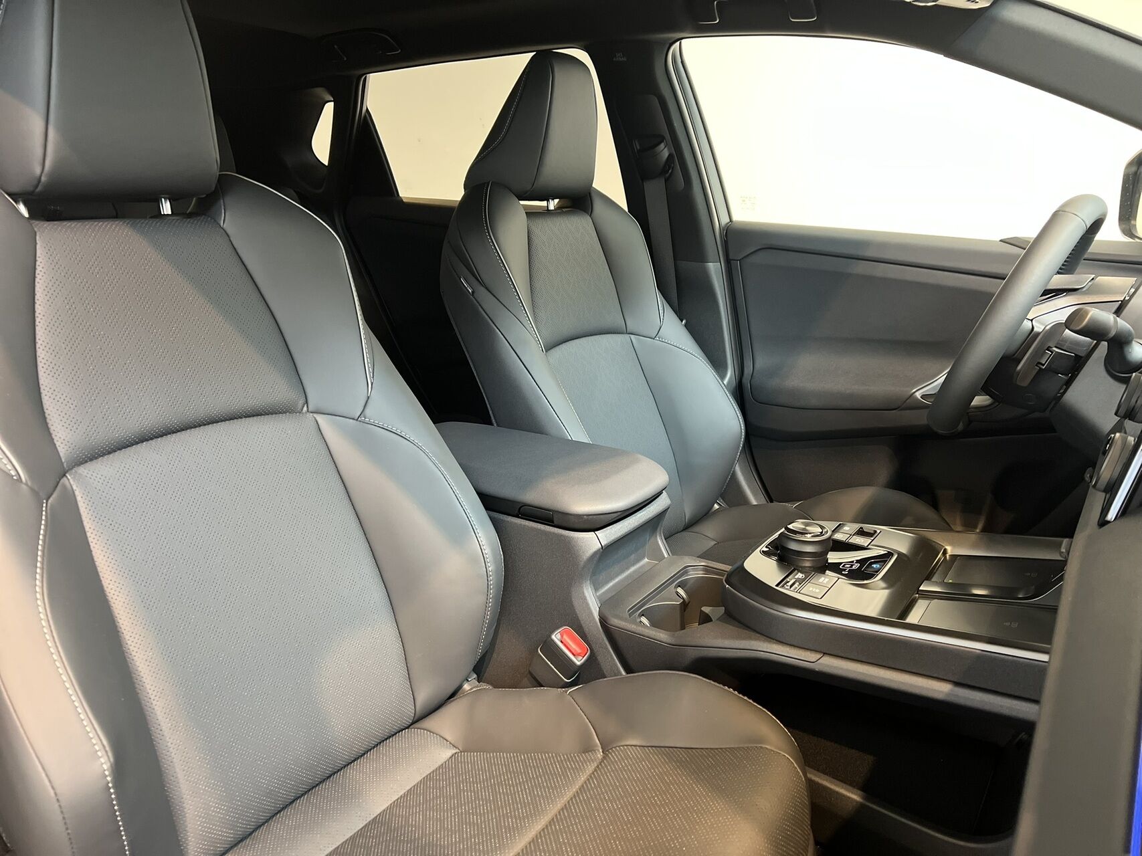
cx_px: 571
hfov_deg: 67.3
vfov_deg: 53.1
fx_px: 858
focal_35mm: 26
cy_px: 428
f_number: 1.5
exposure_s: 1/60
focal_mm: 5.7
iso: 320
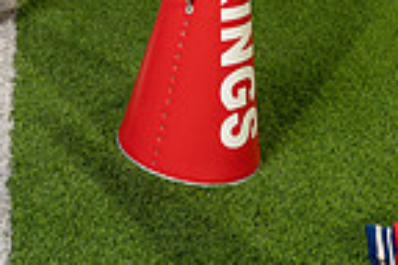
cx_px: 6
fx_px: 1172
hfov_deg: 18.8
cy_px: -320
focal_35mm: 106
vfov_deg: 11.3
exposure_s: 1/250
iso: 640
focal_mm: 34
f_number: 4.5
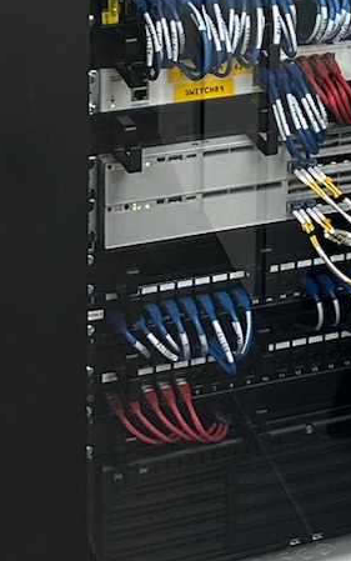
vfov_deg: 17.0
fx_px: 1774
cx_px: 386
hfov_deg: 11.1
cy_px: -156
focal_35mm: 116
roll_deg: -1.1
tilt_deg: -14.4
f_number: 1.78
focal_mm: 6.86
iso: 125
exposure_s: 1/50
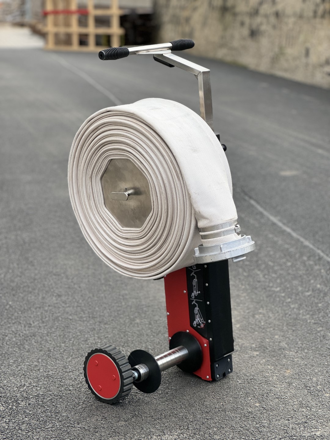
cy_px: 220
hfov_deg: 19.1
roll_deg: -0.5
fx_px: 979
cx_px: 165
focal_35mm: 77
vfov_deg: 25.3
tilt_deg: -11.5
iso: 25
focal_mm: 9
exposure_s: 1/464
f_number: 2.8
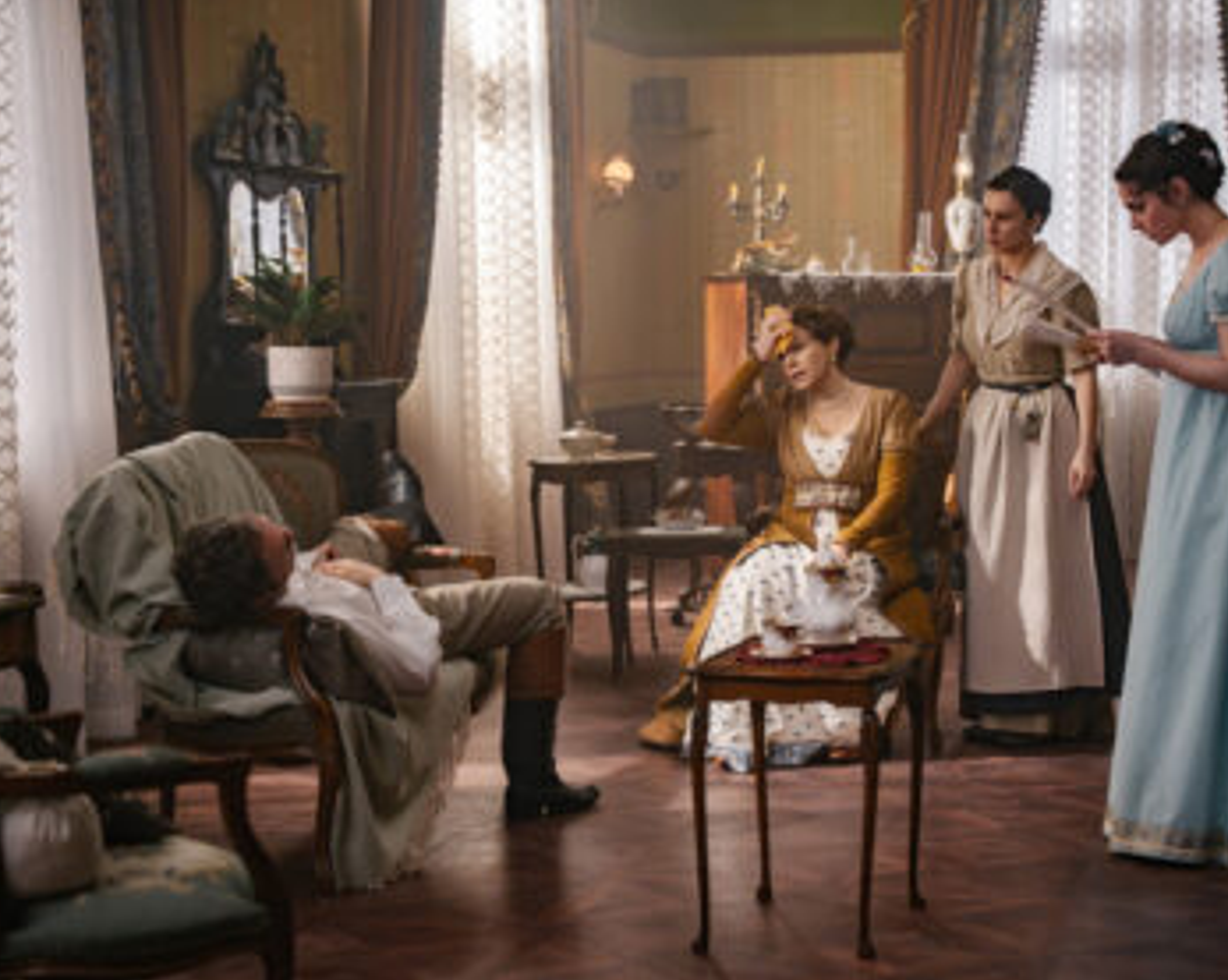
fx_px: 2740
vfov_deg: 20.3
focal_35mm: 75
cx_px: 715
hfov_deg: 25.2
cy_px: 488
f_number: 2.8
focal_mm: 66.4
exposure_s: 1/250
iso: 3200
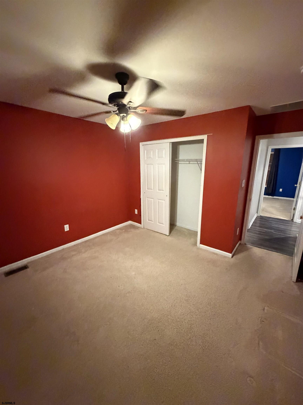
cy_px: 202
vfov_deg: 102.1
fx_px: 163
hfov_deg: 85.7
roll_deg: -0.2
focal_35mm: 14
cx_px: 152
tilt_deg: -12.4
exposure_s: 1/60
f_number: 2.2
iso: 1250
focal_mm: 2.22
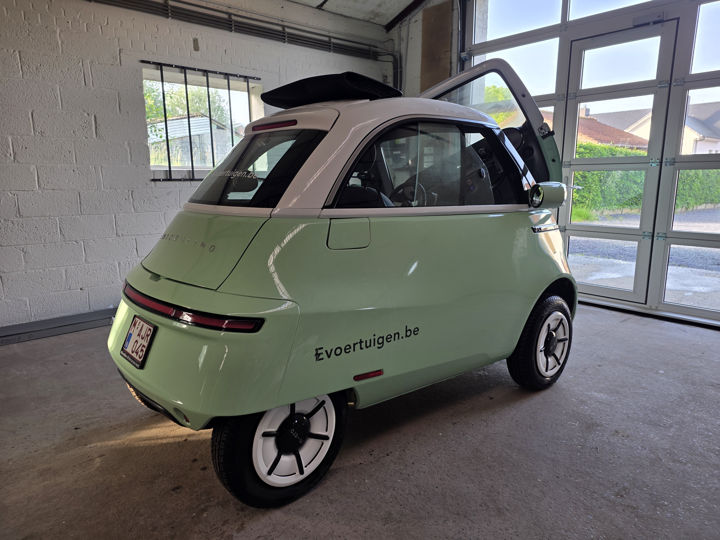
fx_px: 478
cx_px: 360
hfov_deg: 73.9
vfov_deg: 58.9
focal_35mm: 23
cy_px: 270
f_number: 1.7
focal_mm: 6.25
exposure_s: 1/180
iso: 80
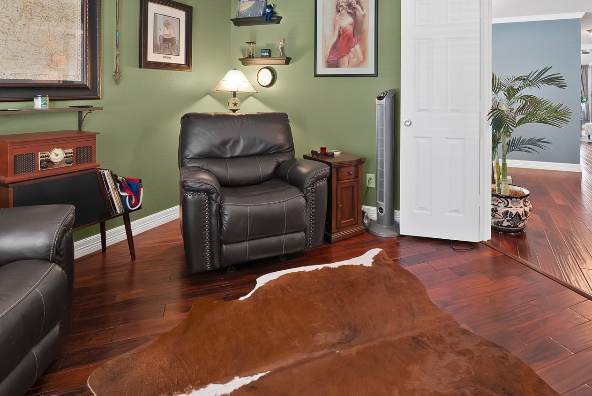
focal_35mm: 19
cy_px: 98
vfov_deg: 61.0
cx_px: 341
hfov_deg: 86.2
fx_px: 313
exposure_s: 3.2
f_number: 9
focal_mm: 12
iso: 640
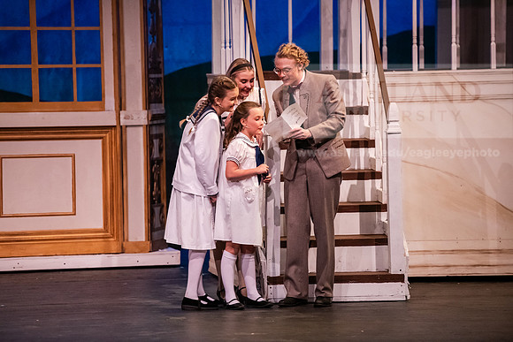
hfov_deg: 10.8
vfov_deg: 7.2
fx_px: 2708
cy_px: 171
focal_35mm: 190
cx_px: 256
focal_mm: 190
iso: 4000
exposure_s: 1/320
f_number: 3.2
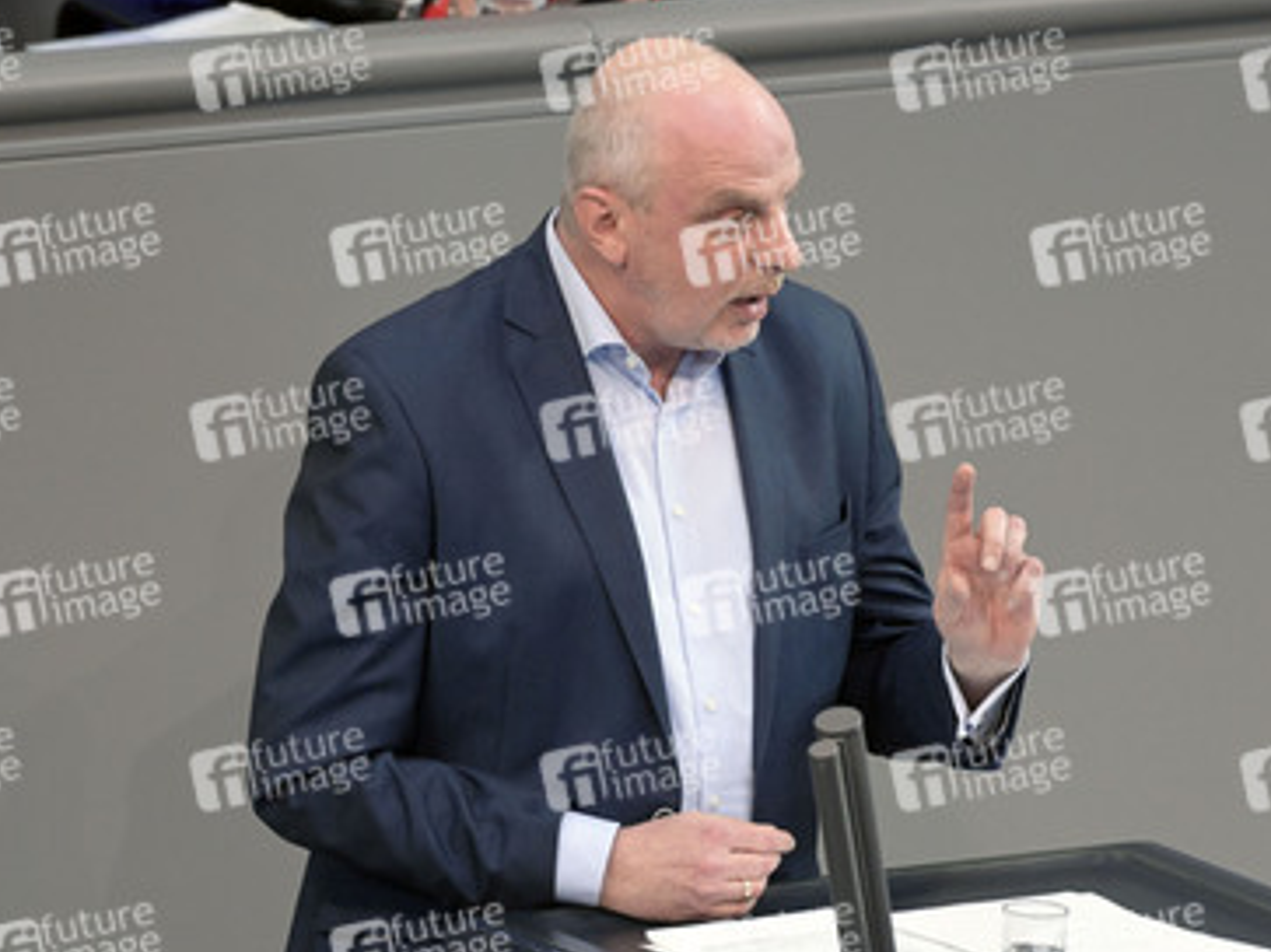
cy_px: 508
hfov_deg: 4.3
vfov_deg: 3.2
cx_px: 678
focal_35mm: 466
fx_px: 17105
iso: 8000
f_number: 5.6
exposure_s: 1/400
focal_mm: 390
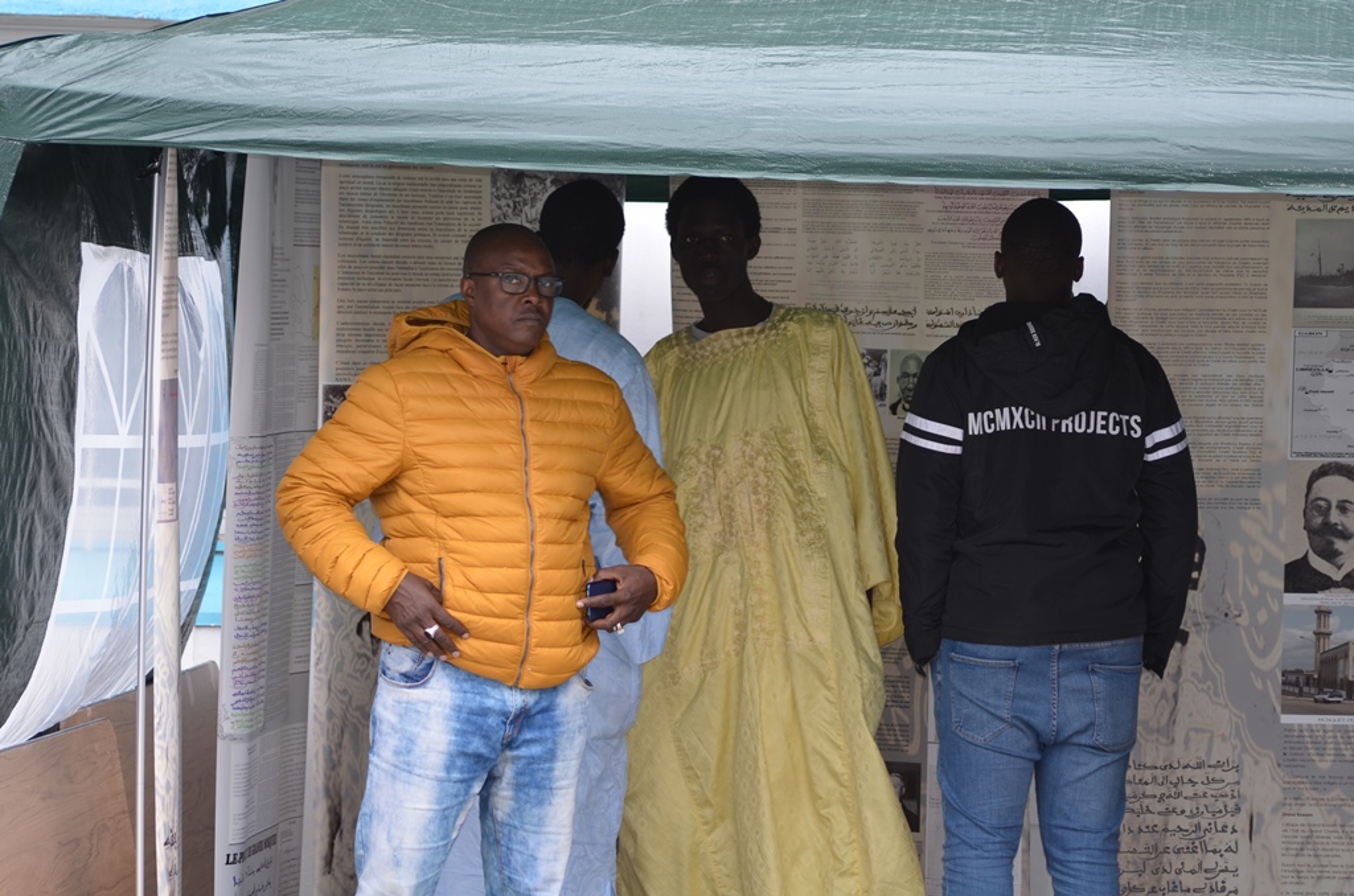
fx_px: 6868
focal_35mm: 183
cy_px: 448
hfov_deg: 11.3
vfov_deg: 7.5
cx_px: 677
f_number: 4.2
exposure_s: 1/125
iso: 200
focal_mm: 122
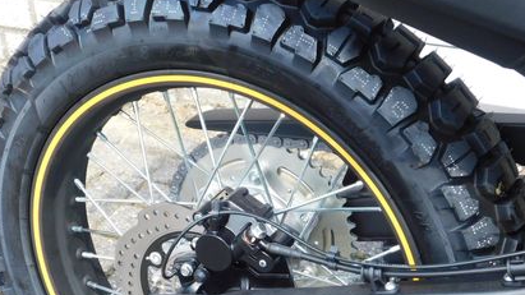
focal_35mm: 61
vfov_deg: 19.5
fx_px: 849
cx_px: 229
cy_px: 230
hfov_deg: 34.3
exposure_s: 1/100
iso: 125
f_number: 3.5
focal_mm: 6.3
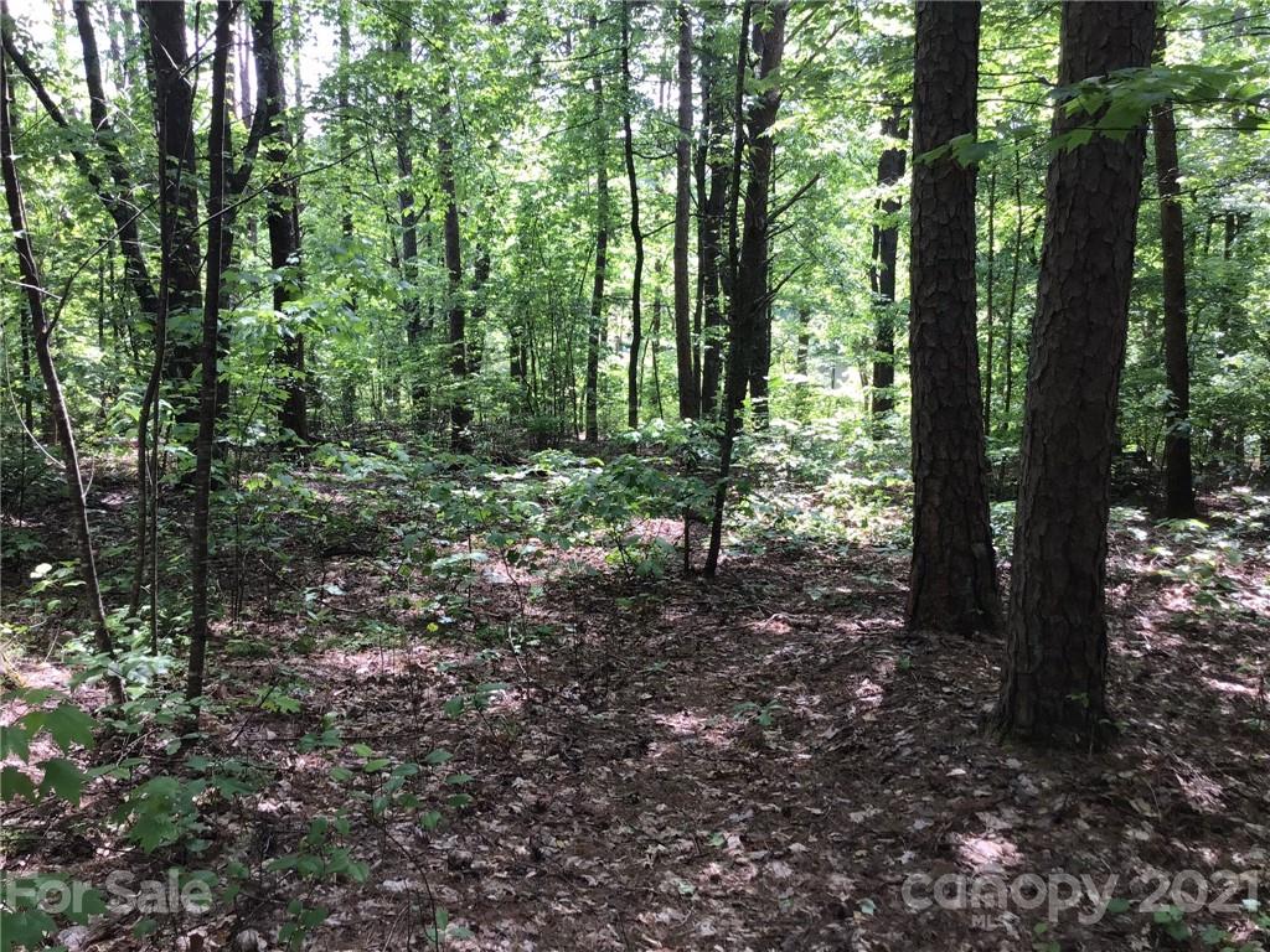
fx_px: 1137
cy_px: 476
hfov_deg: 58.4
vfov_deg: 45.4
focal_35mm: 31
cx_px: 635
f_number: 2.4
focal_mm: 3.3
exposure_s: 1/120
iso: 40
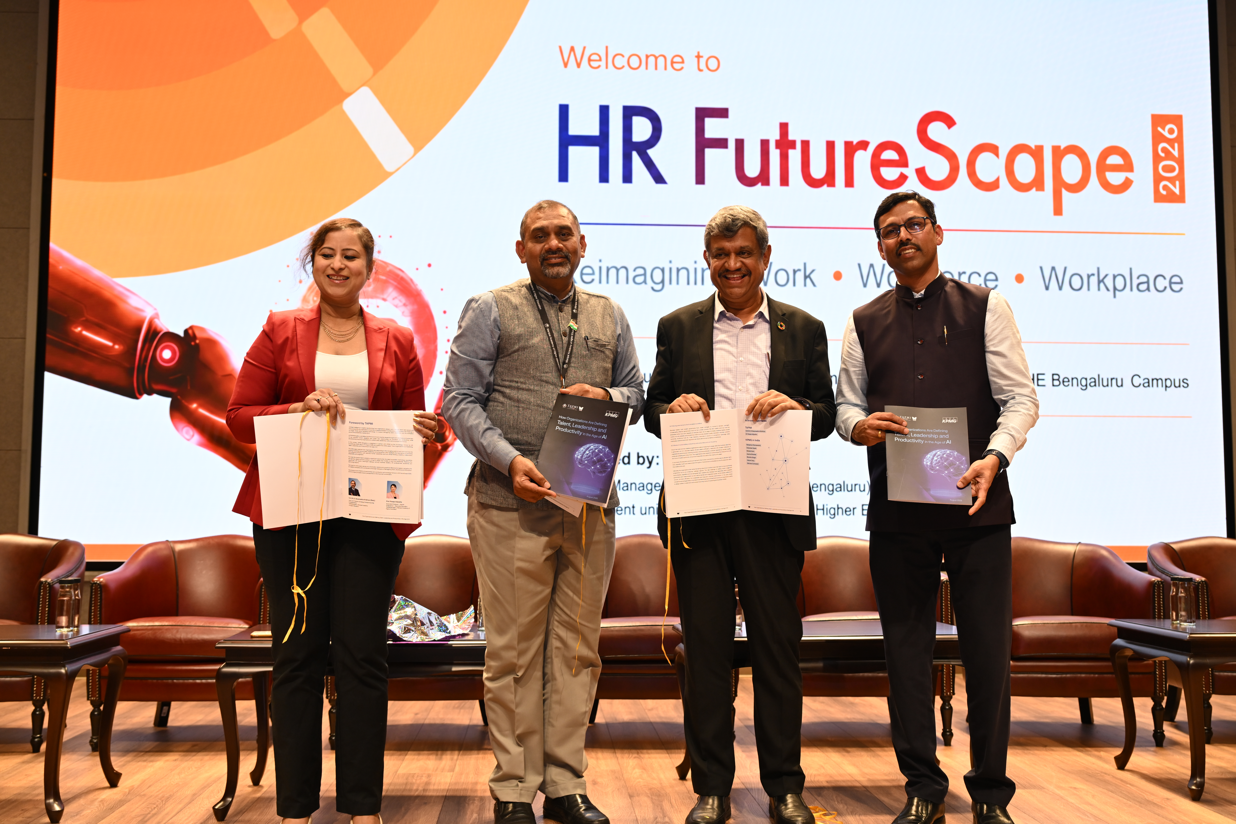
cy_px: 412
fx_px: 1270
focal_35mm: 37
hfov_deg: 51.9
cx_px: 618
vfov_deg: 35.9
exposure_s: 1/203
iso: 400
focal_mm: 37
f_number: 4
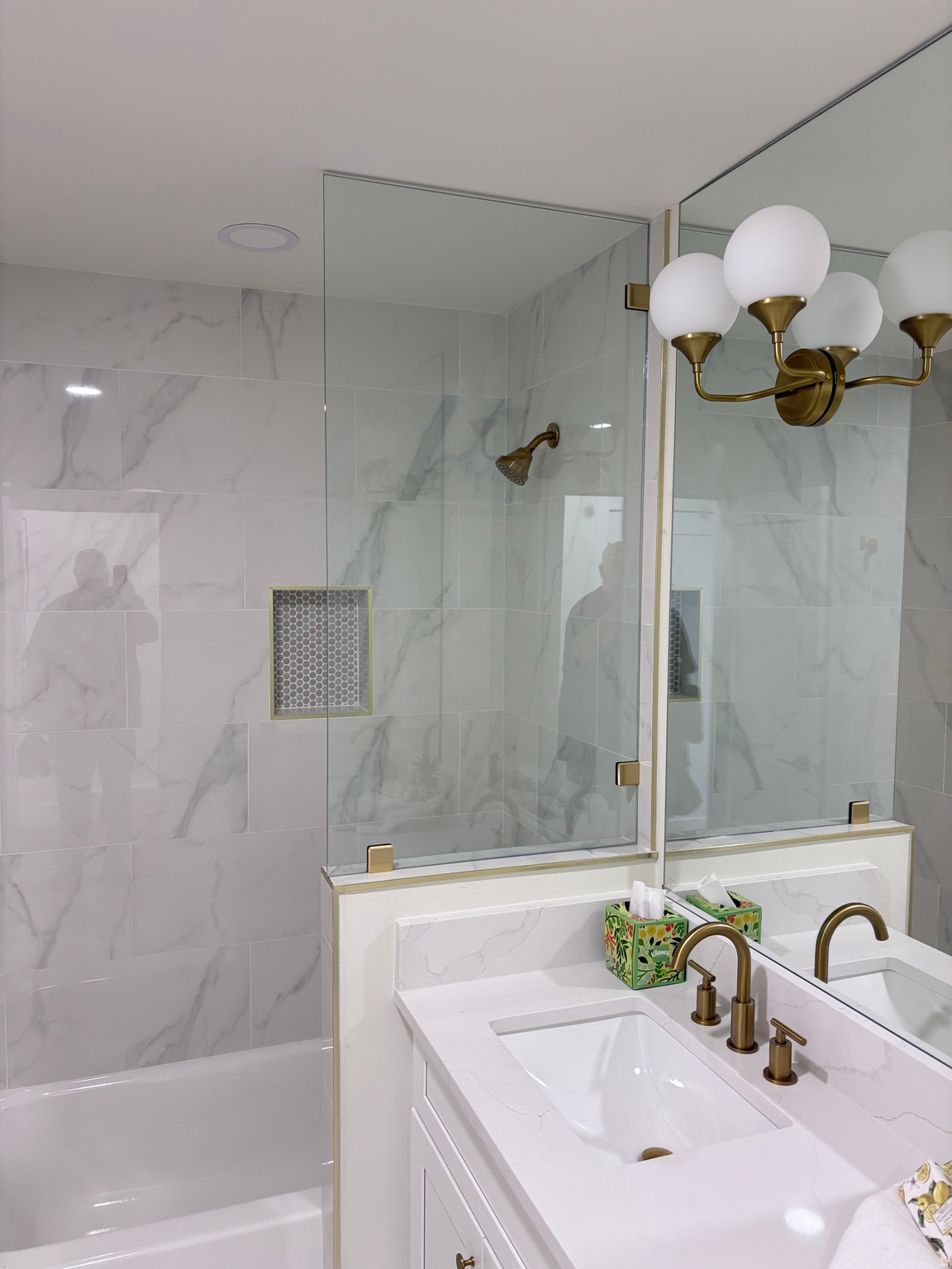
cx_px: 476
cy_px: 634
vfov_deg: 67.3
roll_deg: -1.1
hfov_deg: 53.1
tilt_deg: -4.2
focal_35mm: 26
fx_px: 953
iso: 125
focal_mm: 5.96
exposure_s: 1/79
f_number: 1.6
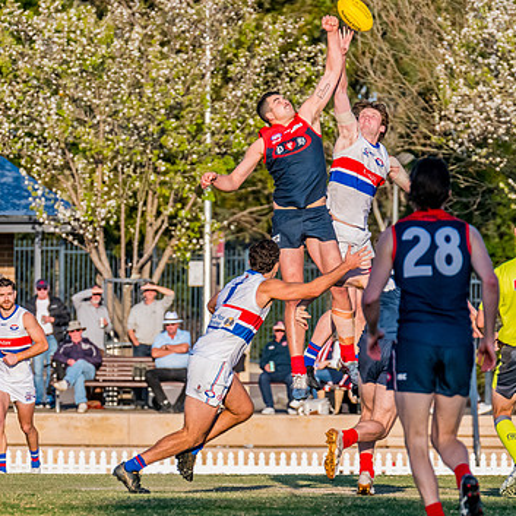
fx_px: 10911
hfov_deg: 2.7
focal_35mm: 647
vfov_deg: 2.7
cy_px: 335
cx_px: 77
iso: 800
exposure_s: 1/1600
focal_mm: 330
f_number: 9
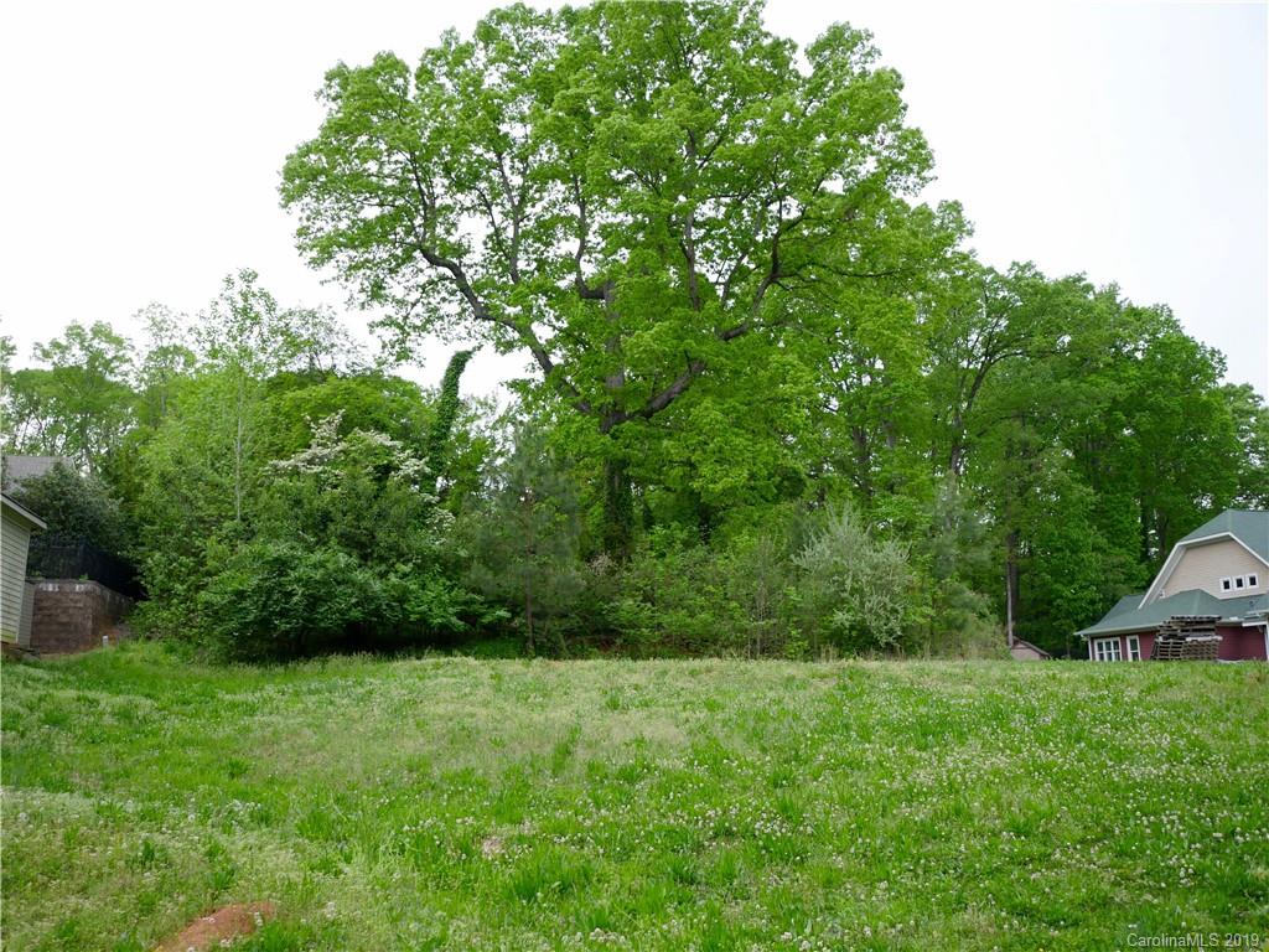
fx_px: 1100
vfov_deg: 46.8
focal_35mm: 30
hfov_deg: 60.0
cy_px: 476
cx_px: 634
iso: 200
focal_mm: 15
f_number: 2
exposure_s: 1/160
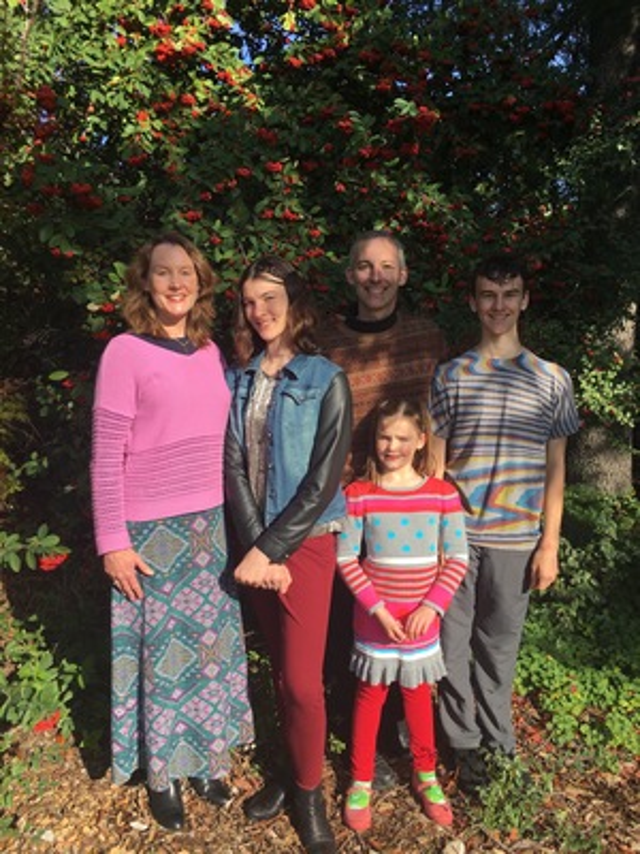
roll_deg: +2.6
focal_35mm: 29
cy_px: 427
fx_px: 715
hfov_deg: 48.2
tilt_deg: -6.1
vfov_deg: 61.7
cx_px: 320
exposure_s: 1/884
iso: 25
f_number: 2.2
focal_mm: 4.15
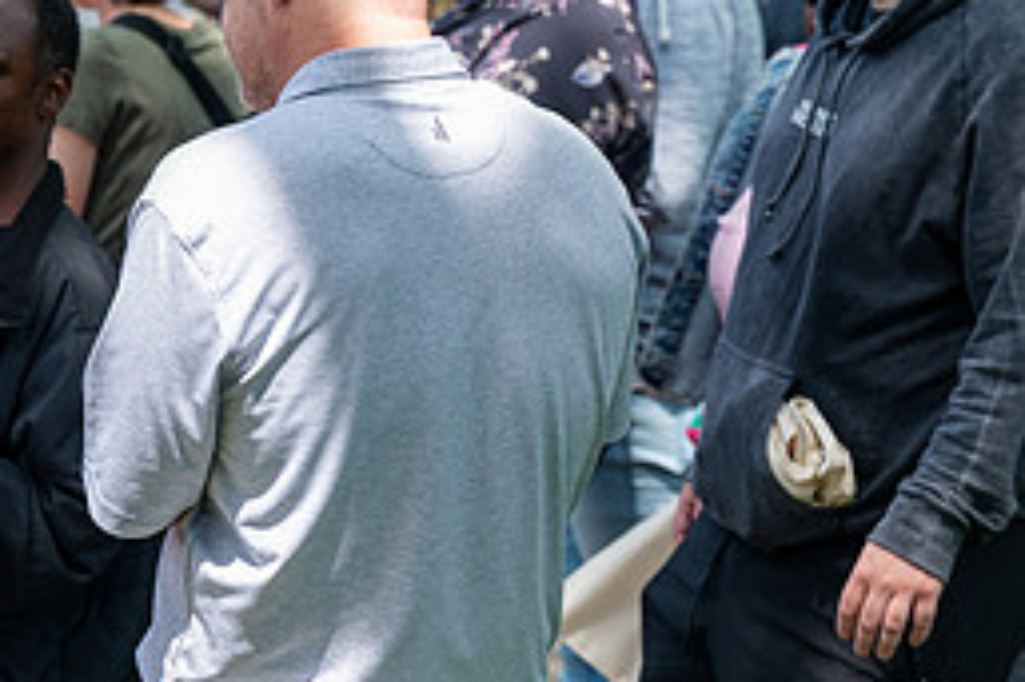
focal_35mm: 185
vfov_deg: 7.4
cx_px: 148
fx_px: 5264
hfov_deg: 11.1
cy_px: 407
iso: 800
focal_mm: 82
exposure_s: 1/1600
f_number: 4
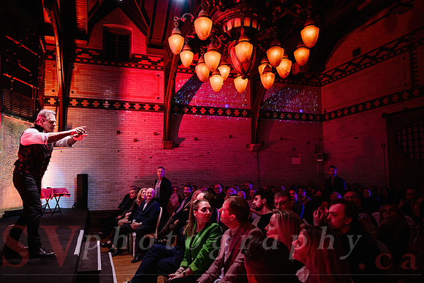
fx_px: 311
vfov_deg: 48.9
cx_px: 191
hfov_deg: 68.4
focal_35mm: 26
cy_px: 156
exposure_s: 1/125
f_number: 2.8
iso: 1600
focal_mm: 24
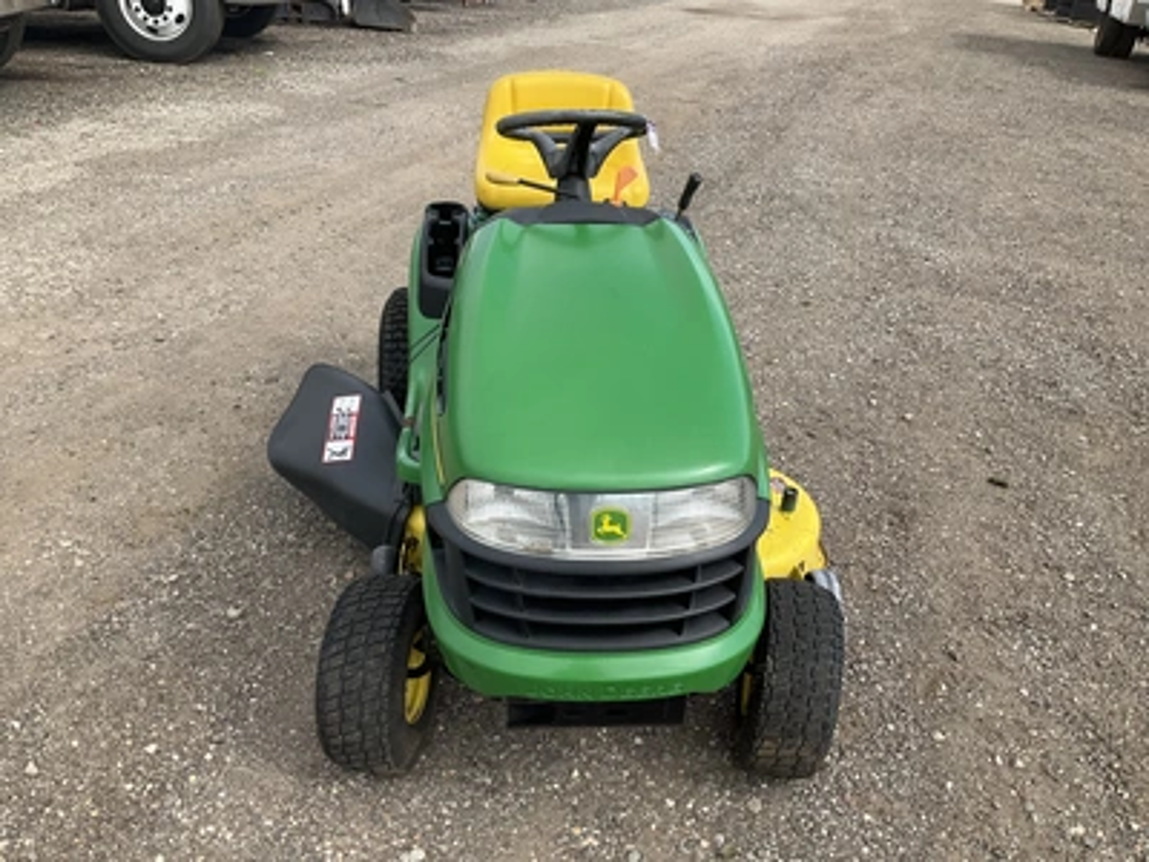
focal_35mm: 29
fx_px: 963
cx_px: 574
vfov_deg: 48.2
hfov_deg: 61.7
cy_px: 431
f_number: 1.8
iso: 25
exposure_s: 1/929
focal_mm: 3
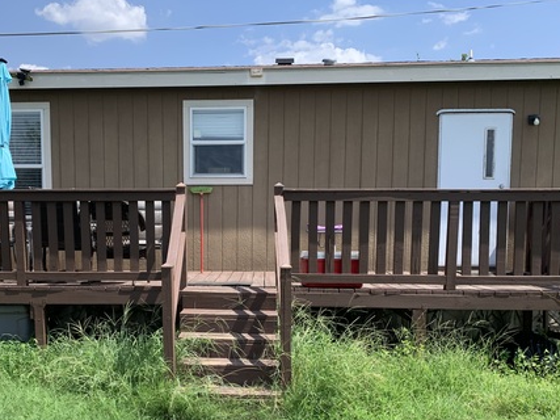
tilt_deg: -7.0
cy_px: 293
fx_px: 631
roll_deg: +0.7
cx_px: 222
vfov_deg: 36.3
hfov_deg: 47.6
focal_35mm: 39
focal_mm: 4.25
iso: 25
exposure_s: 1/1054
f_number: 1.8
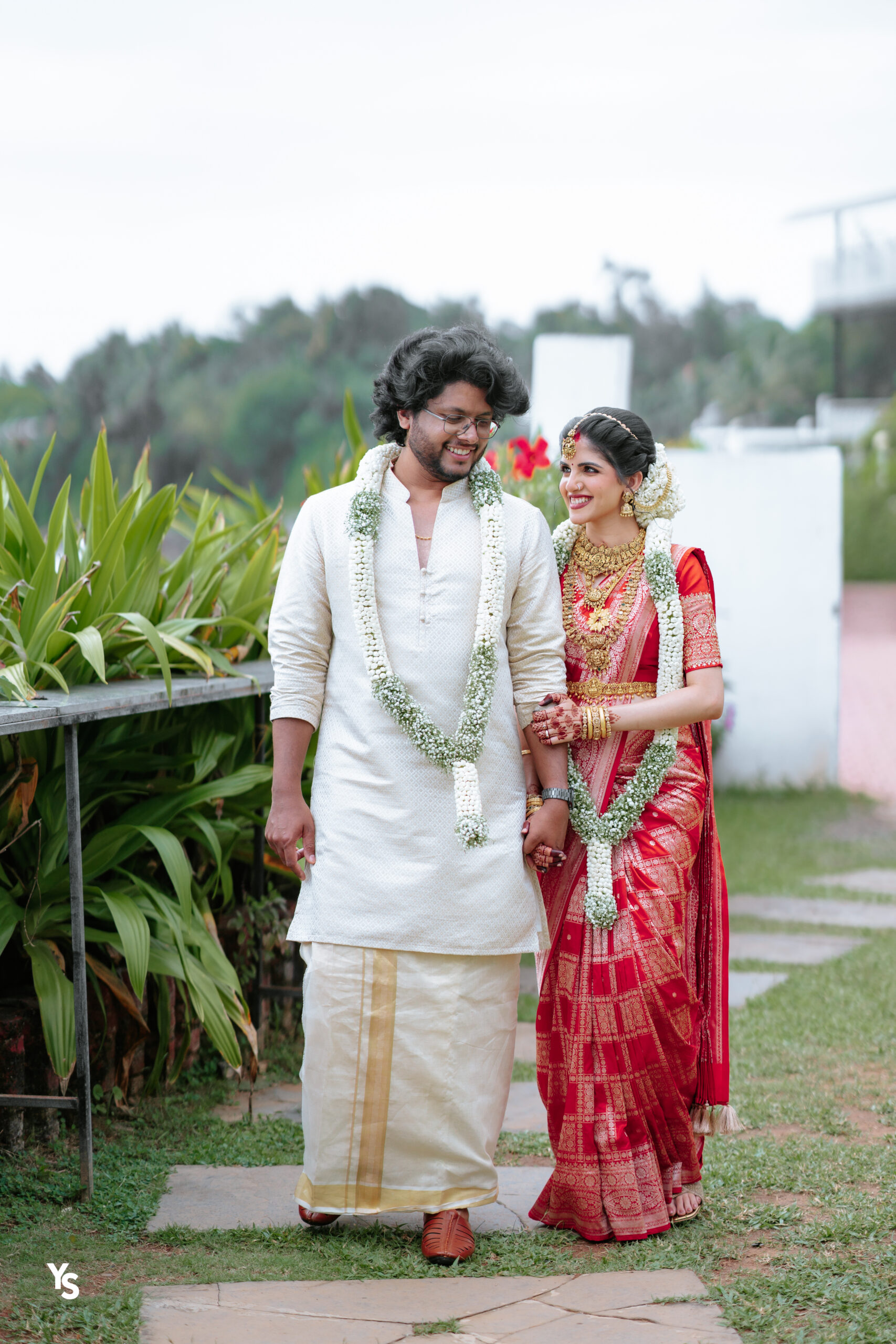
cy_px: 672
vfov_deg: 23.9
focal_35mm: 85
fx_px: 3173
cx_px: 448
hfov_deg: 16.1
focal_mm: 85
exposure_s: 1/8000
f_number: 1.6
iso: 320
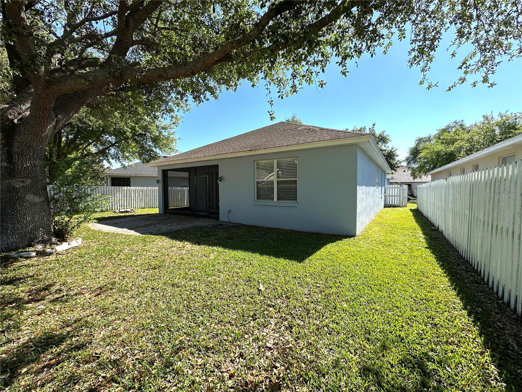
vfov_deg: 85.7
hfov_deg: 102.1
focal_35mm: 14
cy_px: 196
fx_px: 211
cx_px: 261
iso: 40
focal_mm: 2.22
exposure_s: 1/895
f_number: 2.2
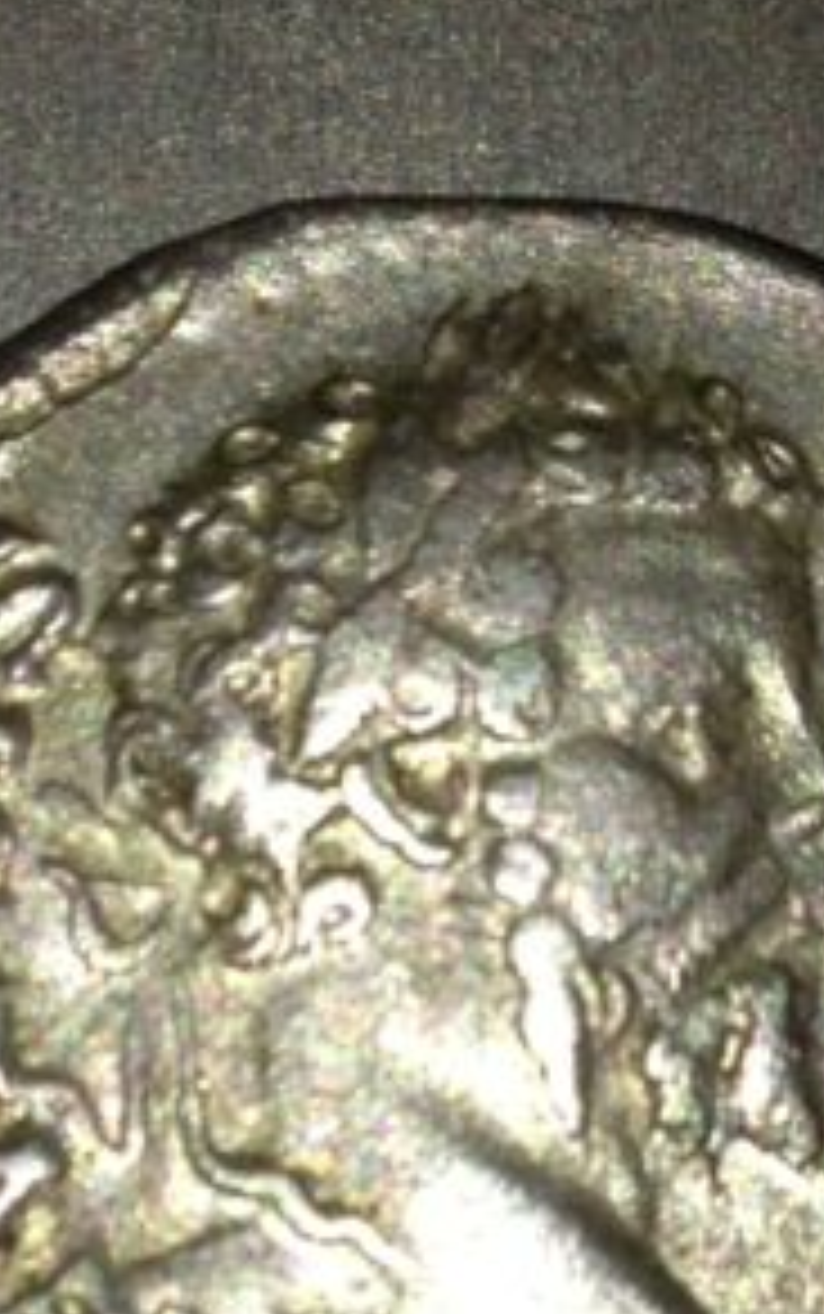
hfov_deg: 23.9
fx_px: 1936
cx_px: 534
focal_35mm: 54
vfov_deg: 36.9
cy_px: 925
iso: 50
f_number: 2.4
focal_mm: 4.28
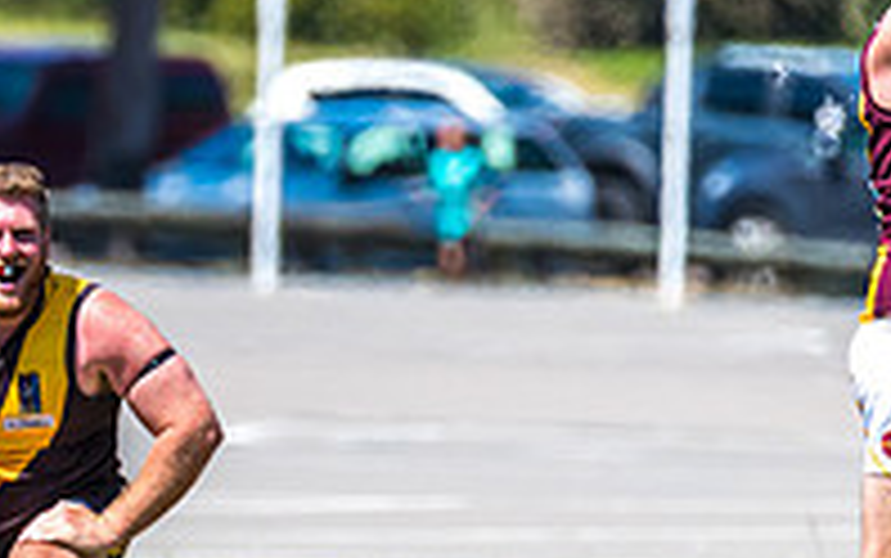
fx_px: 46698
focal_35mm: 1922
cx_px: -277
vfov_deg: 0.7
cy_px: 539
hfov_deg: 1.1
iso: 800
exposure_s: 1/2500
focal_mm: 550
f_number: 6.3
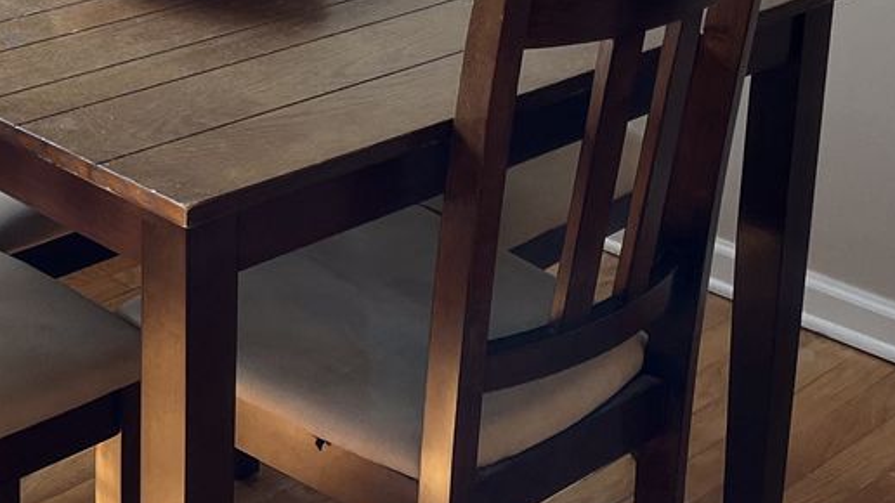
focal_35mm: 79
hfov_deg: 25.8
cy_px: -206
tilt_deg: -11.9
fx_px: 1874
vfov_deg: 14.4
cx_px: 54
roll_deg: +0.6
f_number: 1.6
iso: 64
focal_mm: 5.1
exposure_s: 1/122
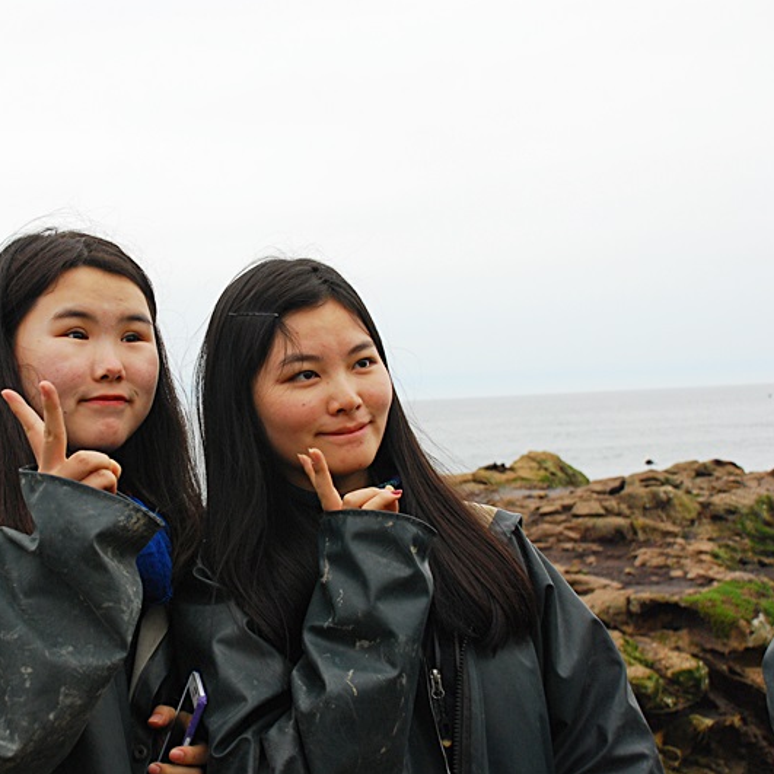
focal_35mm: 60
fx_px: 1509
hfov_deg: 28.4
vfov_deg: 28.8
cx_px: 195
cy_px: 388
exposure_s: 1/400
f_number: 6.3
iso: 400
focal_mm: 31
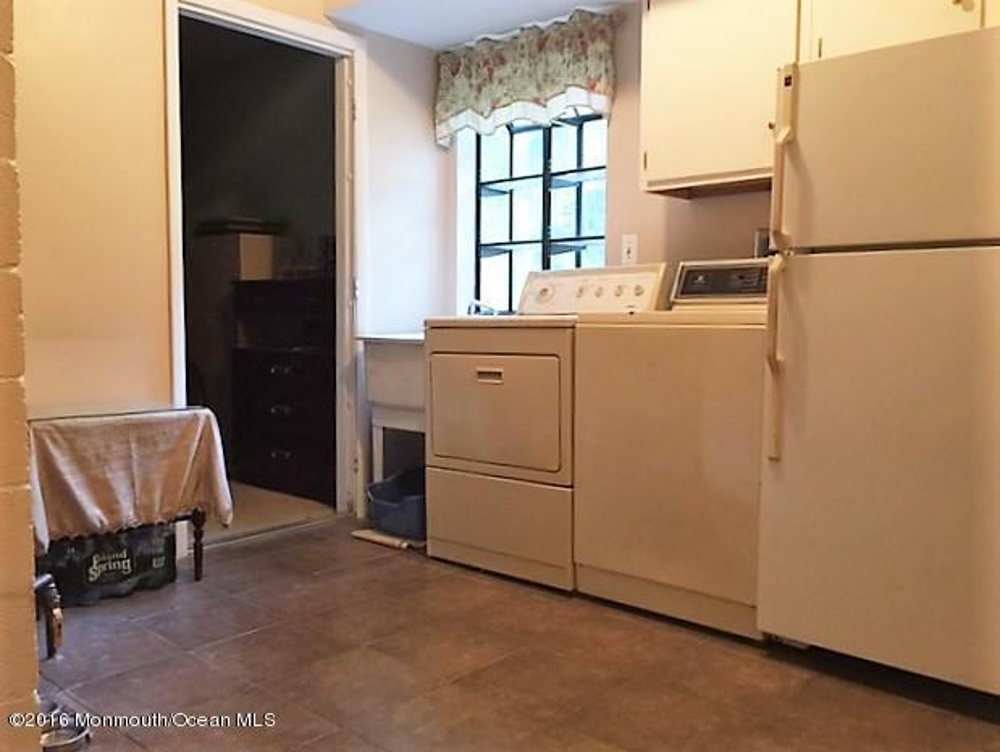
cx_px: 500
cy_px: 376
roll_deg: -0.3
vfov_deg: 48.3
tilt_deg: -3.3
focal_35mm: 29
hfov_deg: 61.6
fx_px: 838
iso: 100
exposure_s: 1/10
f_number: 2.2
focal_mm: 4.15
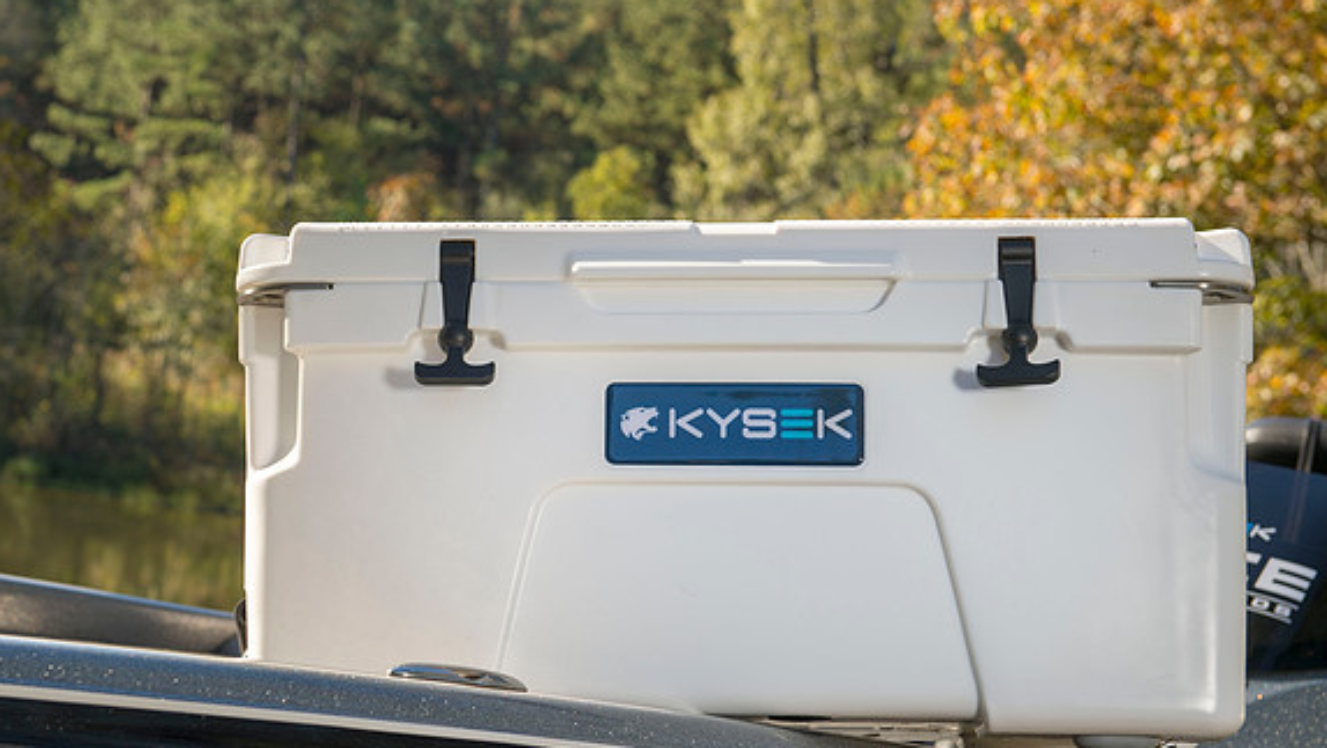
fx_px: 2922
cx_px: 503
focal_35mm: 83
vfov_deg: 14.6
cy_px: 316
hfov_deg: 25.5
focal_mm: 60
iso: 100
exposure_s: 1/160
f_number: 7.1
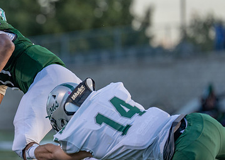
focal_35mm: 435
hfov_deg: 4.6
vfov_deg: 3.3
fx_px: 2777
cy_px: 65
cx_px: 14
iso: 400
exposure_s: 1/1250
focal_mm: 197
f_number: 2.8
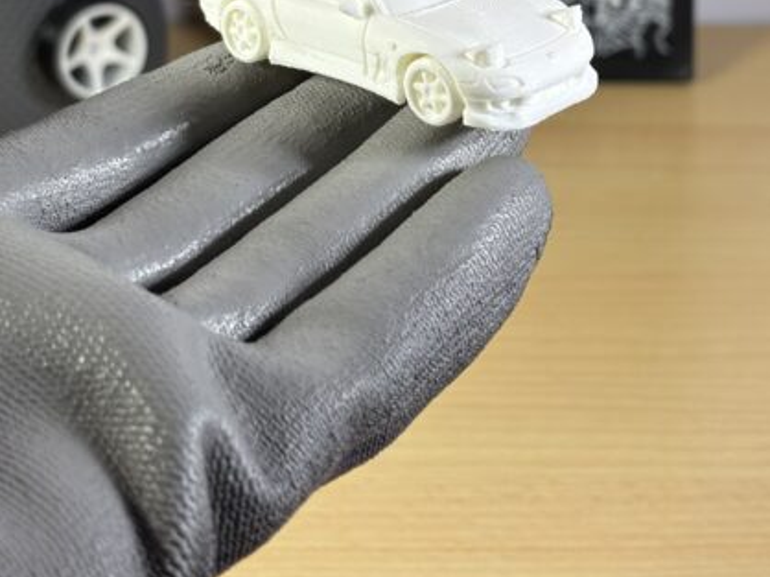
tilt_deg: -23.4
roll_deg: +1.5
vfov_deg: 17.3
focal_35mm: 83
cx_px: 446
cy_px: -10
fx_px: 1845
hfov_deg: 23.5
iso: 40
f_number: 1.6
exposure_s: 1/117
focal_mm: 5.96
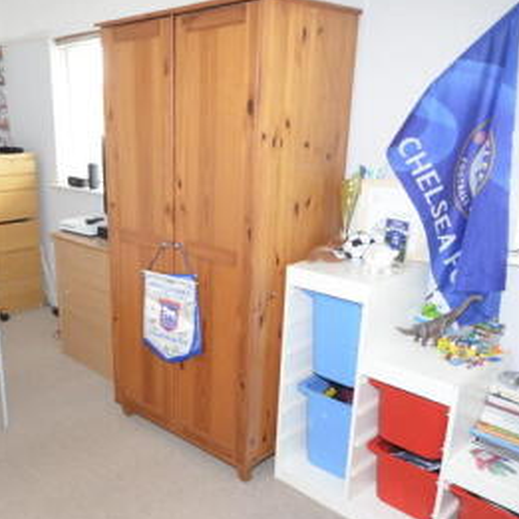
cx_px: 135
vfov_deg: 51.1
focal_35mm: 32
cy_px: 260
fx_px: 543
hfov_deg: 49.2
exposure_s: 1/60
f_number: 4
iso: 1400
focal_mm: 10
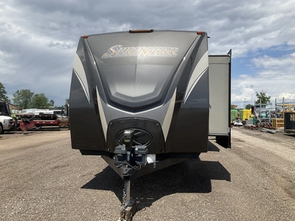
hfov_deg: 61.7
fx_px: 247
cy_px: 110
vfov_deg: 48.2
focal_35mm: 29
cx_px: 148
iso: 25
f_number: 1.8
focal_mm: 3
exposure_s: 1/2227
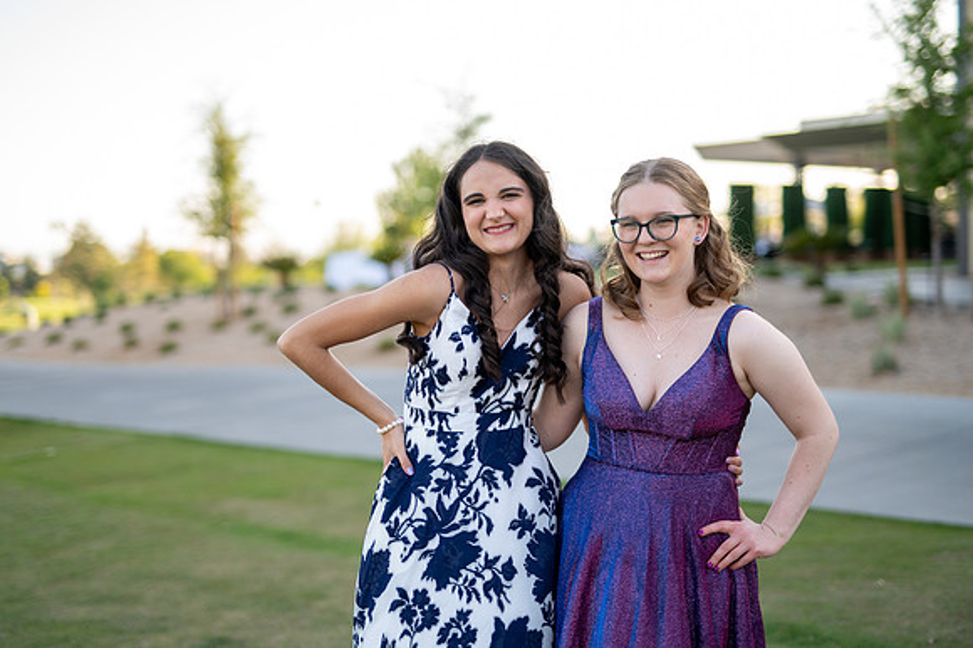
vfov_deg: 27.0
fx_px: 1351
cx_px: 486
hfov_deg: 39.6
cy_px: 324
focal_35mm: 50
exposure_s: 1/640
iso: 100
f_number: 1.4
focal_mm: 50
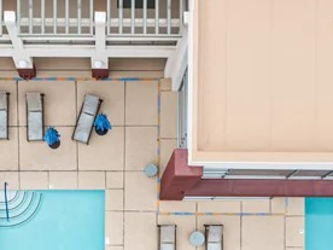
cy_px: 297
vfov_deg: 16.0
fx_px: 856
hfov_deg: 21.9
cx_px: 110
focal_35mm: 89
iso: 100
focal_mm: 12.29
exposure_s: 1/80
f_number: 2.8
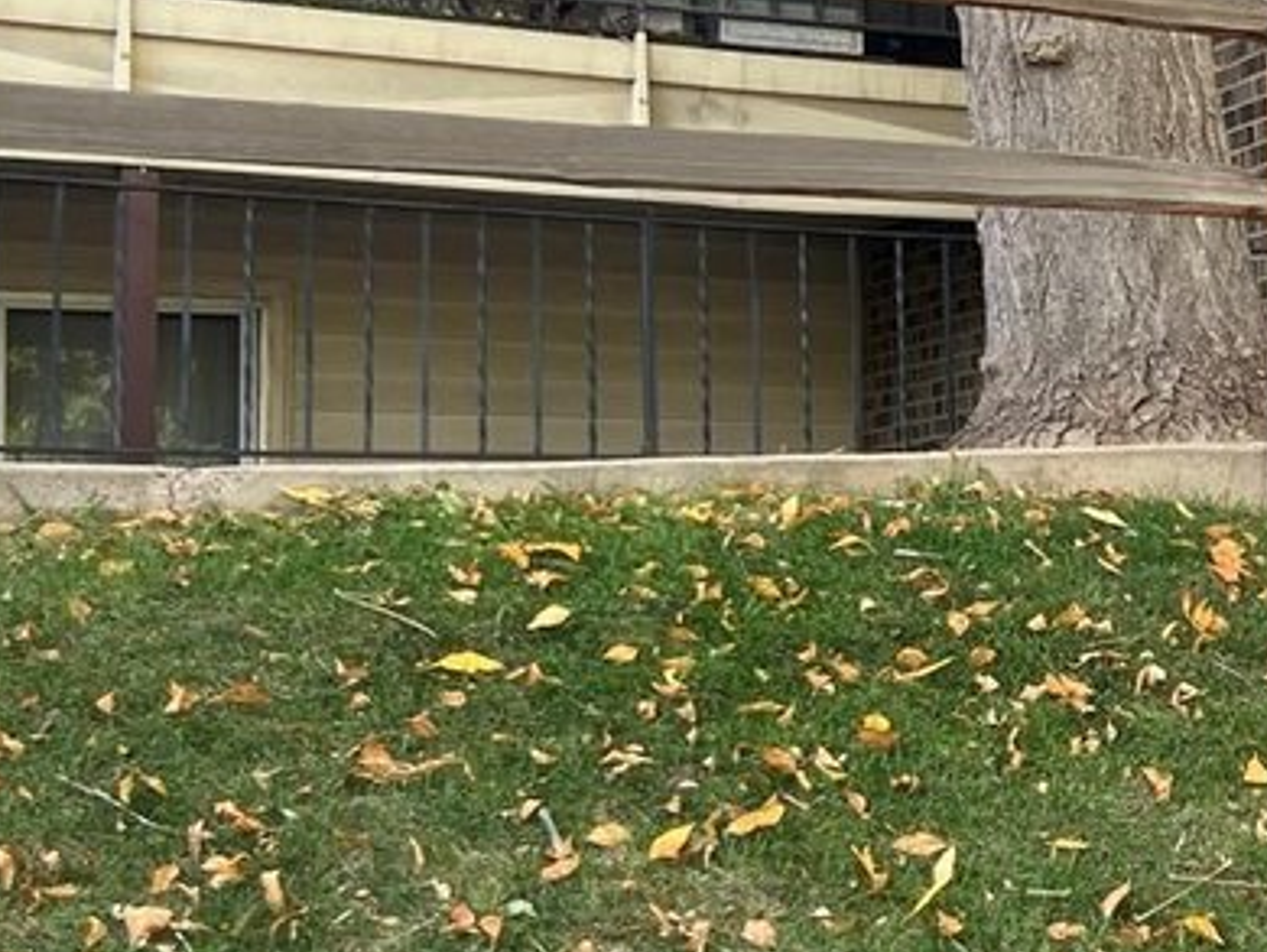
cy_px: 283
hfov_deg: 22.0
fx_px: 2930
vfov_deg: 18.4
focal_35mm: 80
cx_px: 1647
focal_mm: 5.7
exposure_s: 1/250
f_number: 1.5
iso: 40
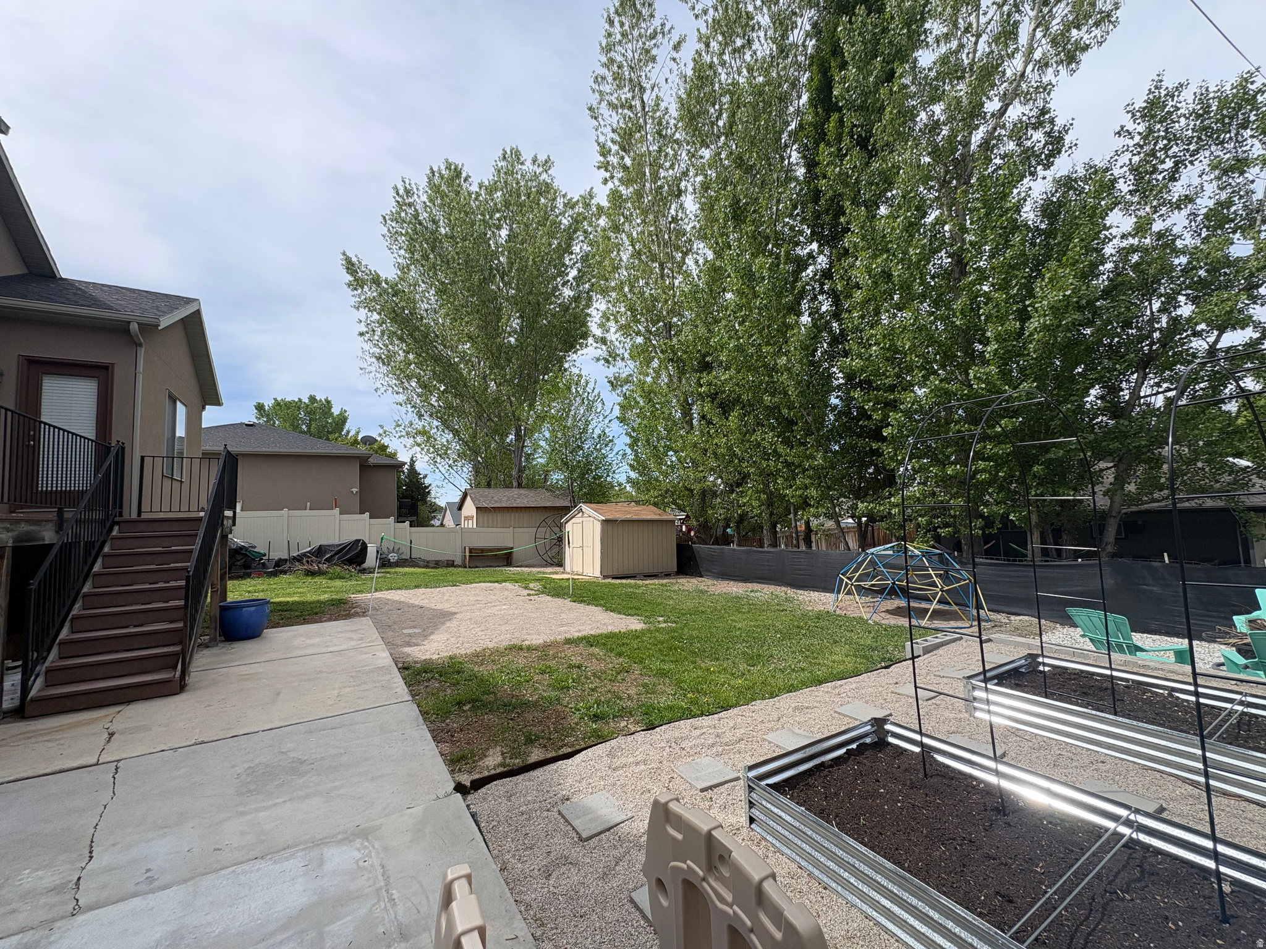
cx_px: 633
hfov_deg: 102.1
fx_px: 512
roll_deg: +2.4
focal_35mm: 14
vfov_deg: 85.7
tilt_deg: +4.7
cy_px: 474
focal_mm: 2.22
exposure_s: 1/1178
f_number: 2.2
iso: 50
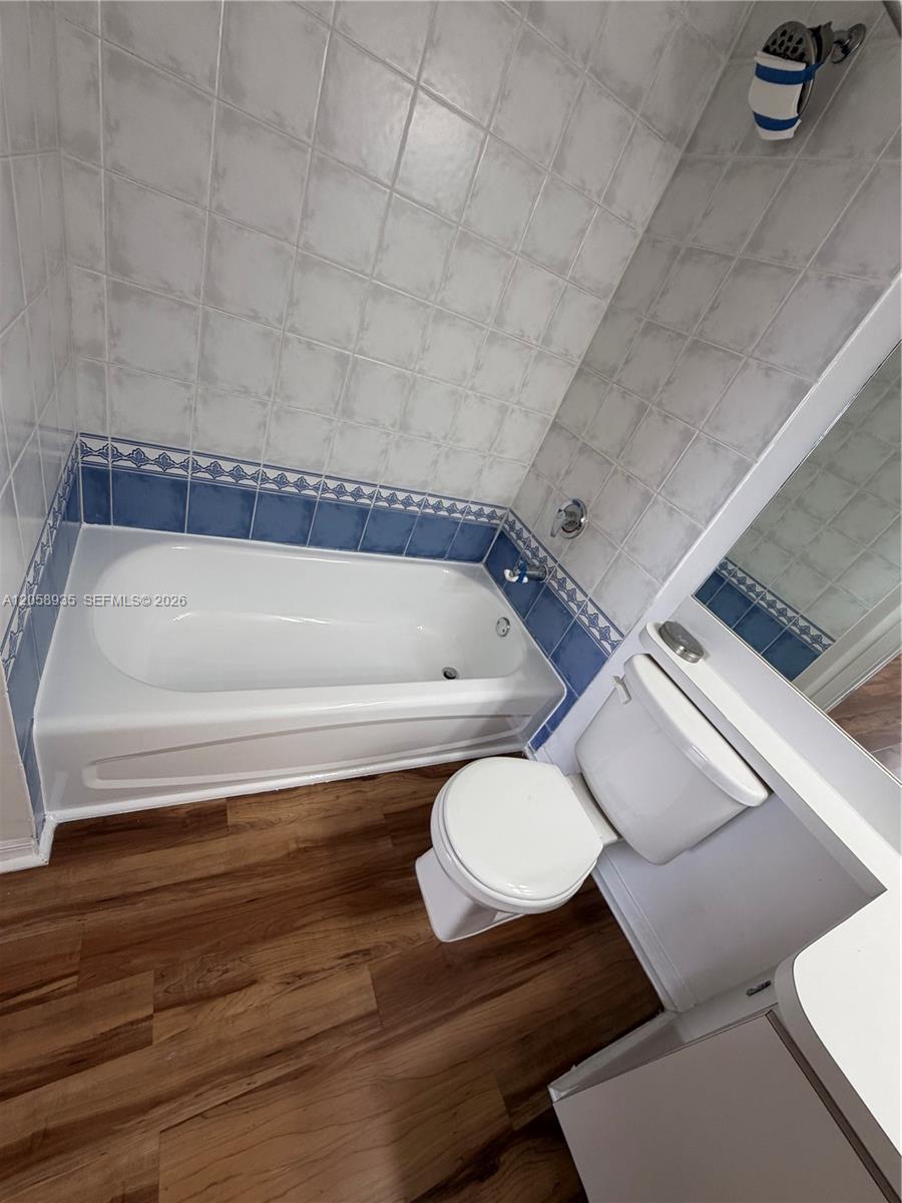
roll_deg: -24.9
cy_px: 602
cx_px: 451
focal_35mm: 14
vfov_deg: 102.1
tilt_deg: -31.8
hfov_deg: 85.7
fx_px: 486
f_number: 2.2
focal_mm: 2.22
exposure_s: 1/121
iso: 125
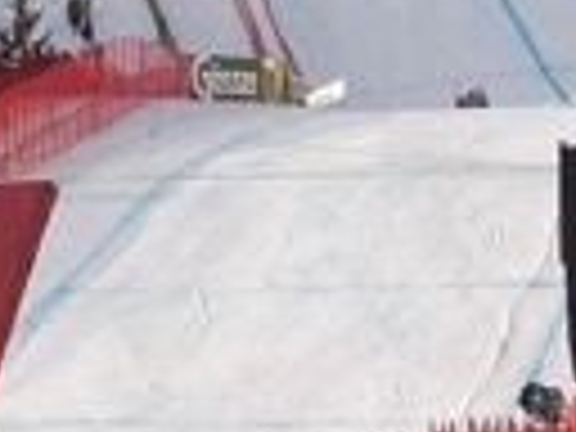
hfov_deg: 4.3
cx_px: 158
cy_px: -425
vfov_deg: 3.2
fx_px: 7721
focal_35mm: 464
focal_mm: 10.7
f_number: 5.8
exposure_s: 1/400
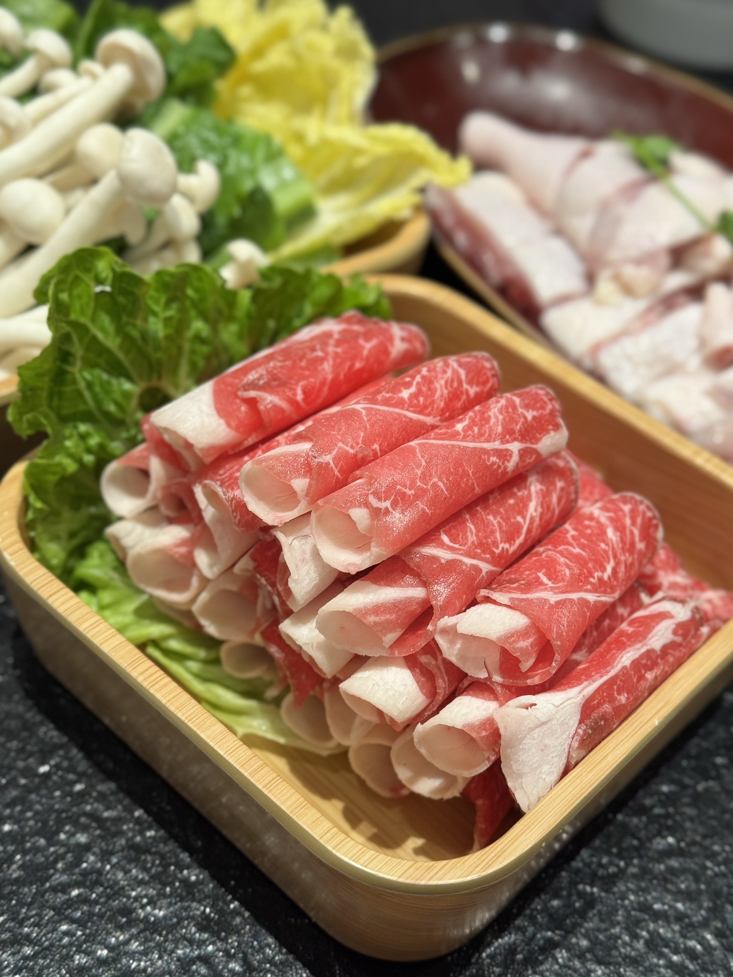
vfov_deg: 38.9
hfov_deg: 29.7
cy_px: 481
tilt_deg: -44.6
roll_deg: -7.0
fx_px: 1384
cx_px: 365
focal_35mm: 49
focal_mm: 6.76
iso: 100
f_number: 1.78
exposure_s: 1/50
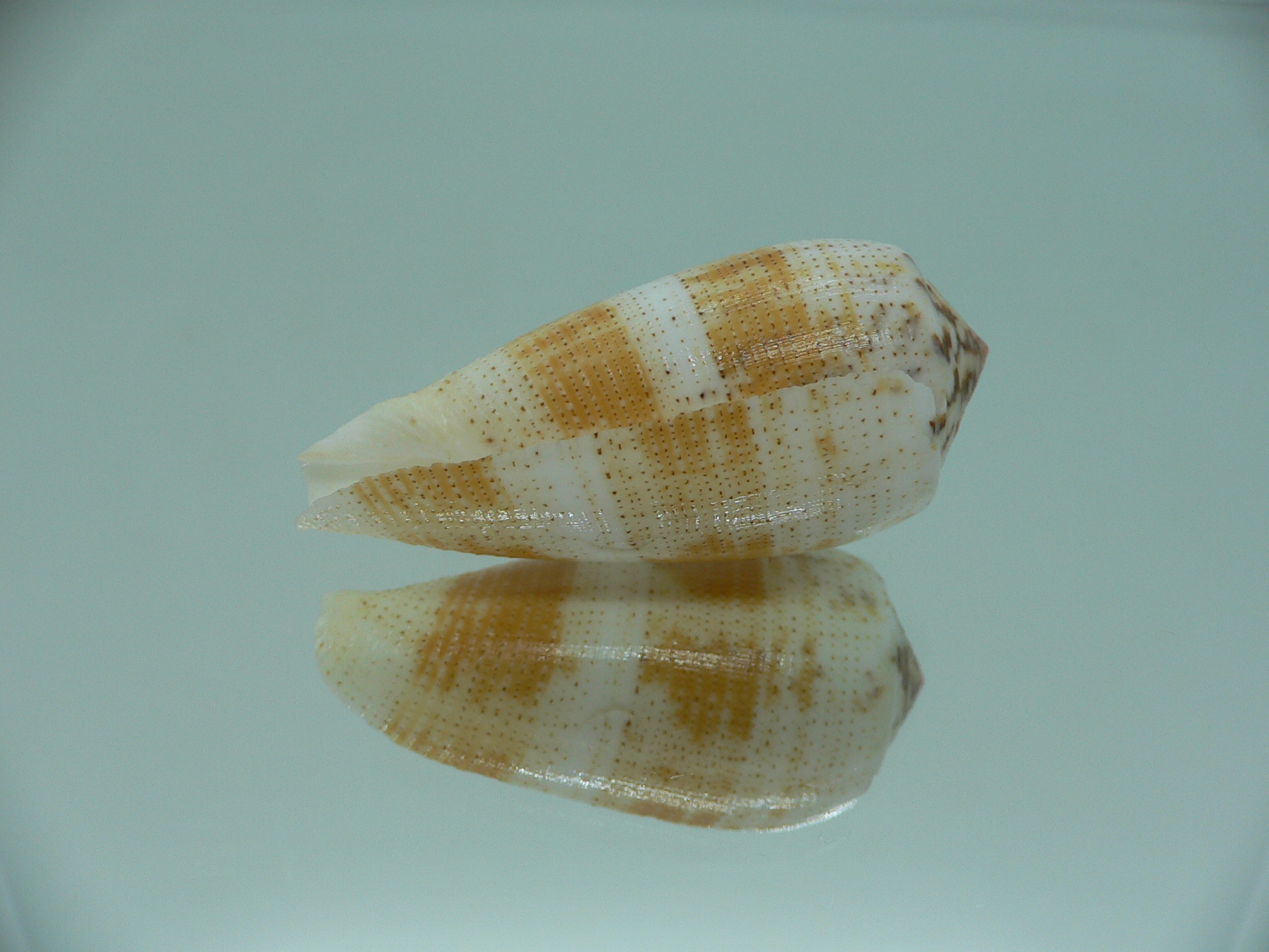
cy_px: 476
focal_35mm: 35
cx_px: 634
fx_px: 1283
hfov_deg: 52.6
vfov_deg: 40.7
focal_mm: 4.6
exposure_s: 1/60
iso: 80
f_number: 2.8
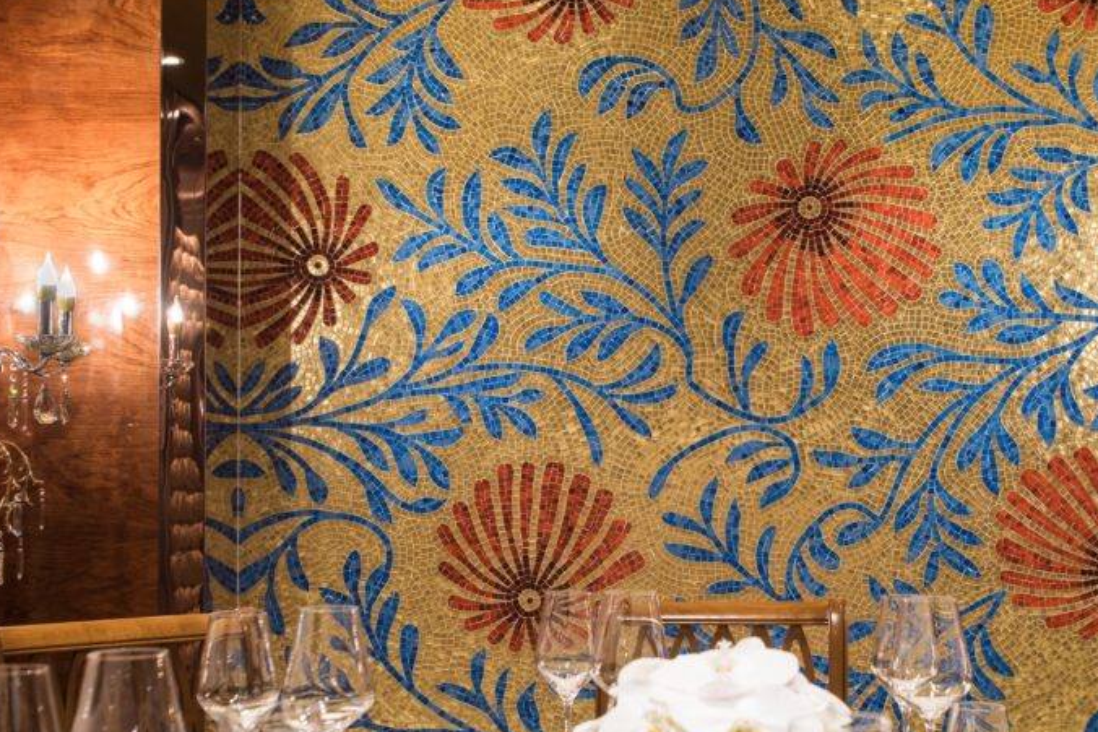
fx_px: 1617
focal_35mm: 53
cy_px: 441
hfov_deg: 37.2
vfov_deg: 25.5
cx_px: 708
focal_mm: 35
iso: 100
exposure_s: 2.5
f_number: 5.6
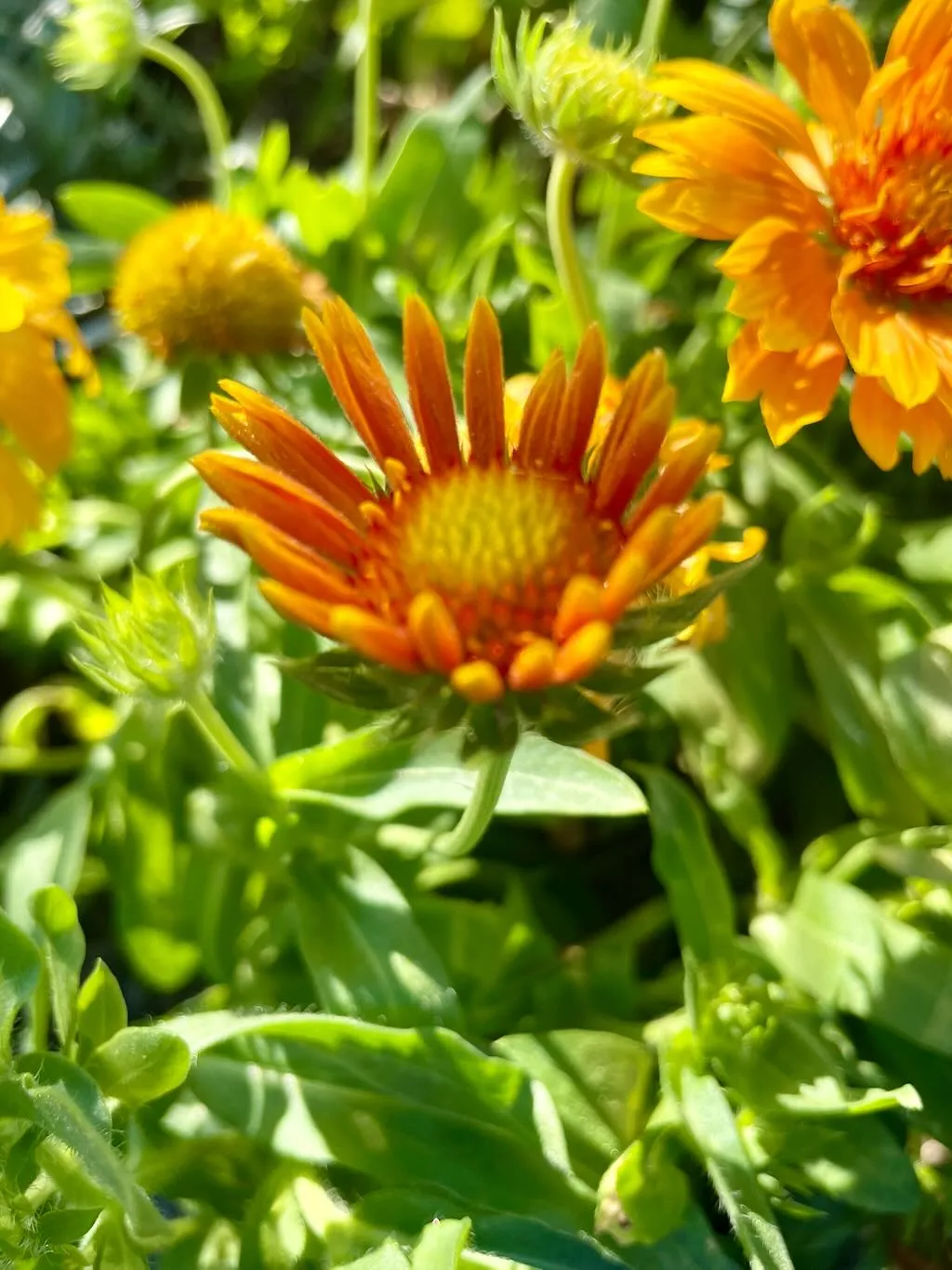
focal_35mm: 26
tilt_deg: -58.0
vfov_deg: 67.3
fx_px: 954
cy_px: 635
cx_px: 476
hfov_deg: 53.0
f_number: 1.6
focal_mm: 4.2
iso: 32
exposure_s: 1/849
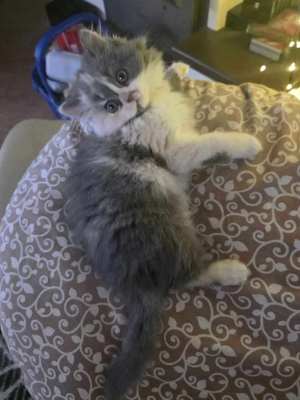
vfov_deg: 71.6
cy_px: 197
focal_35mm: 24
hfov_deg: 56.8
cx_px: 151
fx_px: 277
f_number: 1.7
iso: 1250
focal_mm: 6.3
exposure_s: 1/50.3
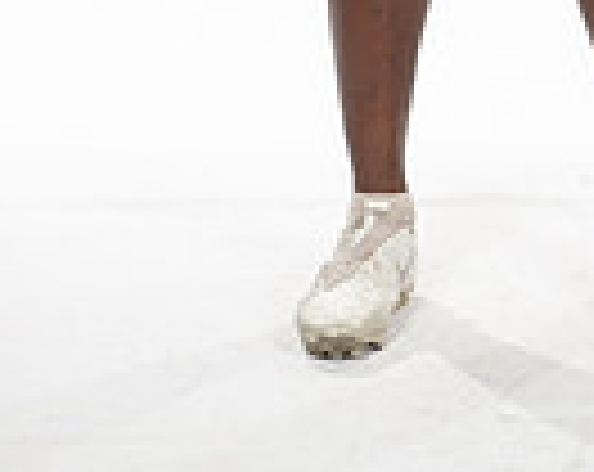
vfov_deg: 7.9
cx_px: 482
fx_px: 3263
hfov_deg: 10.4
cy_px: -521
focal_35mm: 186
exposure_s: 1/320
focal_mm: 58
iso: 800
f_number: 7.1
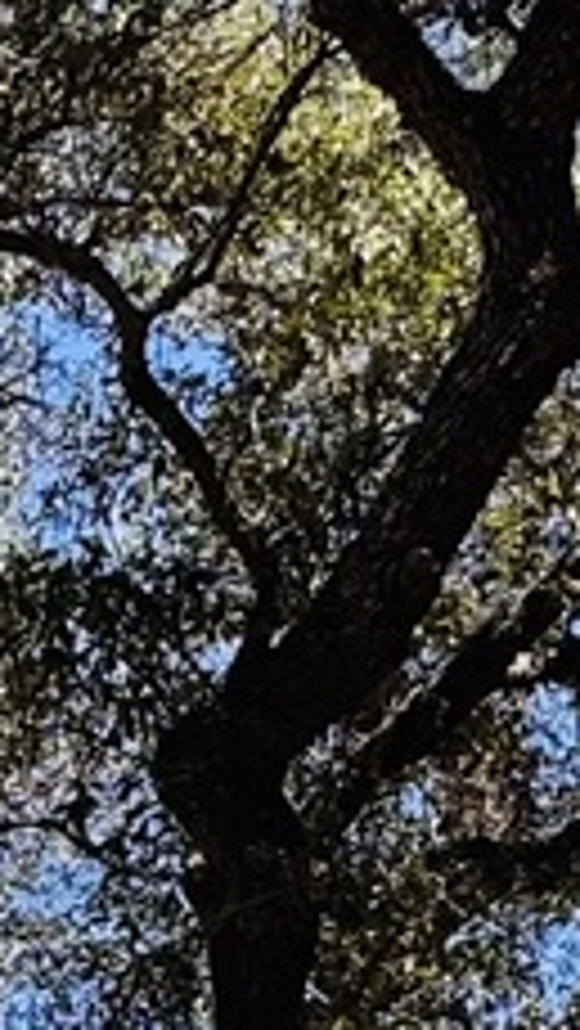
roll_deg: -0.1
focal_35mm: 96
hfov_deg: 11.3
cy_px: 1538
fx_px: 2622
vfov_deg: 19.4
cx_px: -616
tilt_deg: +15.8
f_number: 2.2
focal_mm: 2.22
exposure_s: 1/849
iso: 50
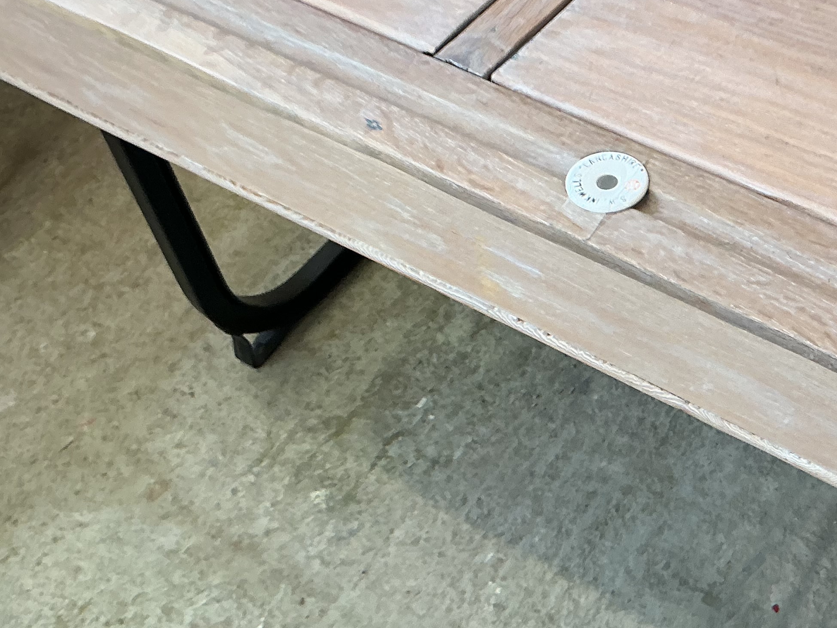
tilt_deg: -51.7
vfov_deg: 24.2
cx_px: 715
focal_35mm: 60
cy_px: 165
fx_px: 1451
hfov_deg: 31.0
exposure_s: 1/50
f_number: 1.8
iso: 50
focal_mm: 3
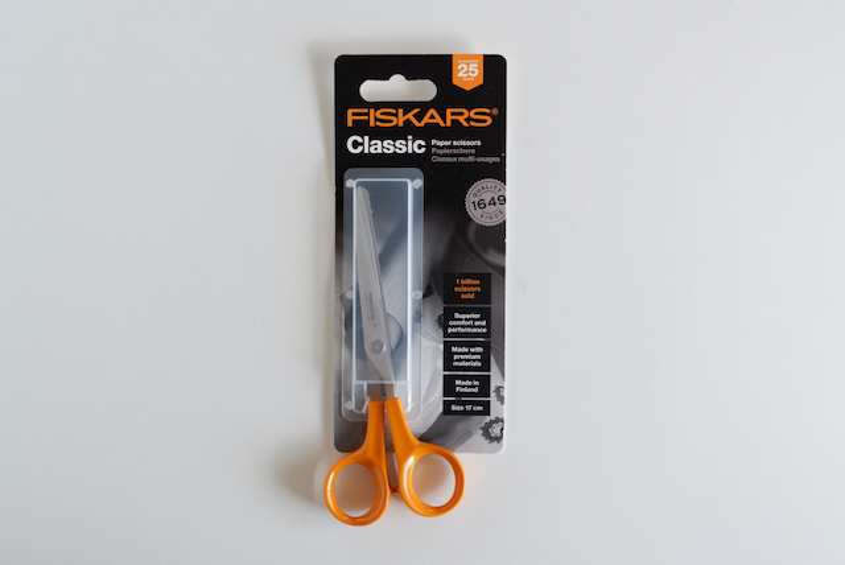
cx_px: 422
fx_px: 1410
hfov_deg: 33.4
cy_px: 282
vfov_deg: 22.7
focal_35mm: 60
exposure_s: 1/56
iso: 200
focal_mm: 40.2
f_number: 7.1
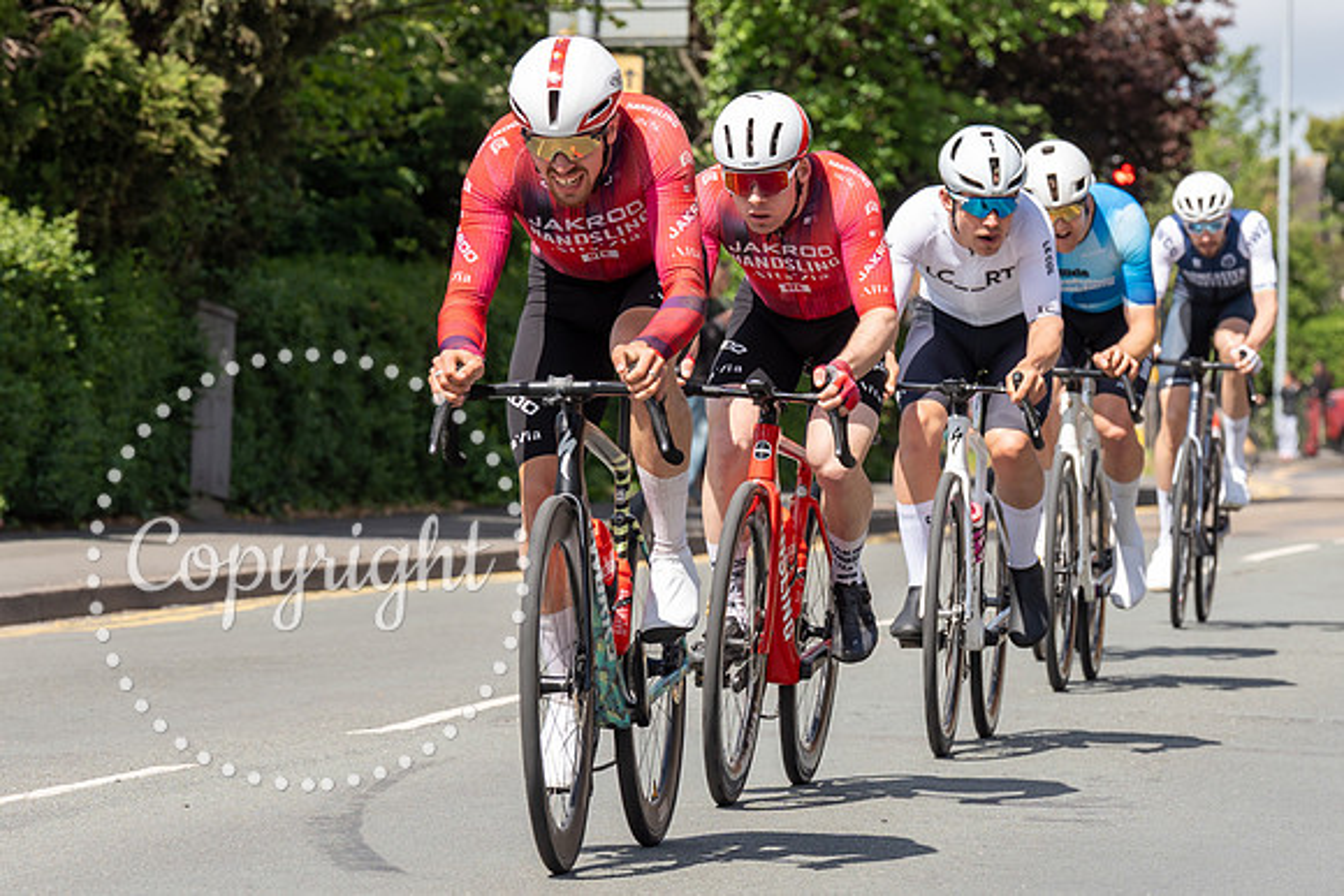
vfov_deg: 6.0
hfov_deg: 9.1
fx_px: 8486
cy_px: 290
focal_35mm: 227
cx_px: 556
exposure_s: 1/1000
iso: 250
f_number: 5.6
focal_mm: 124
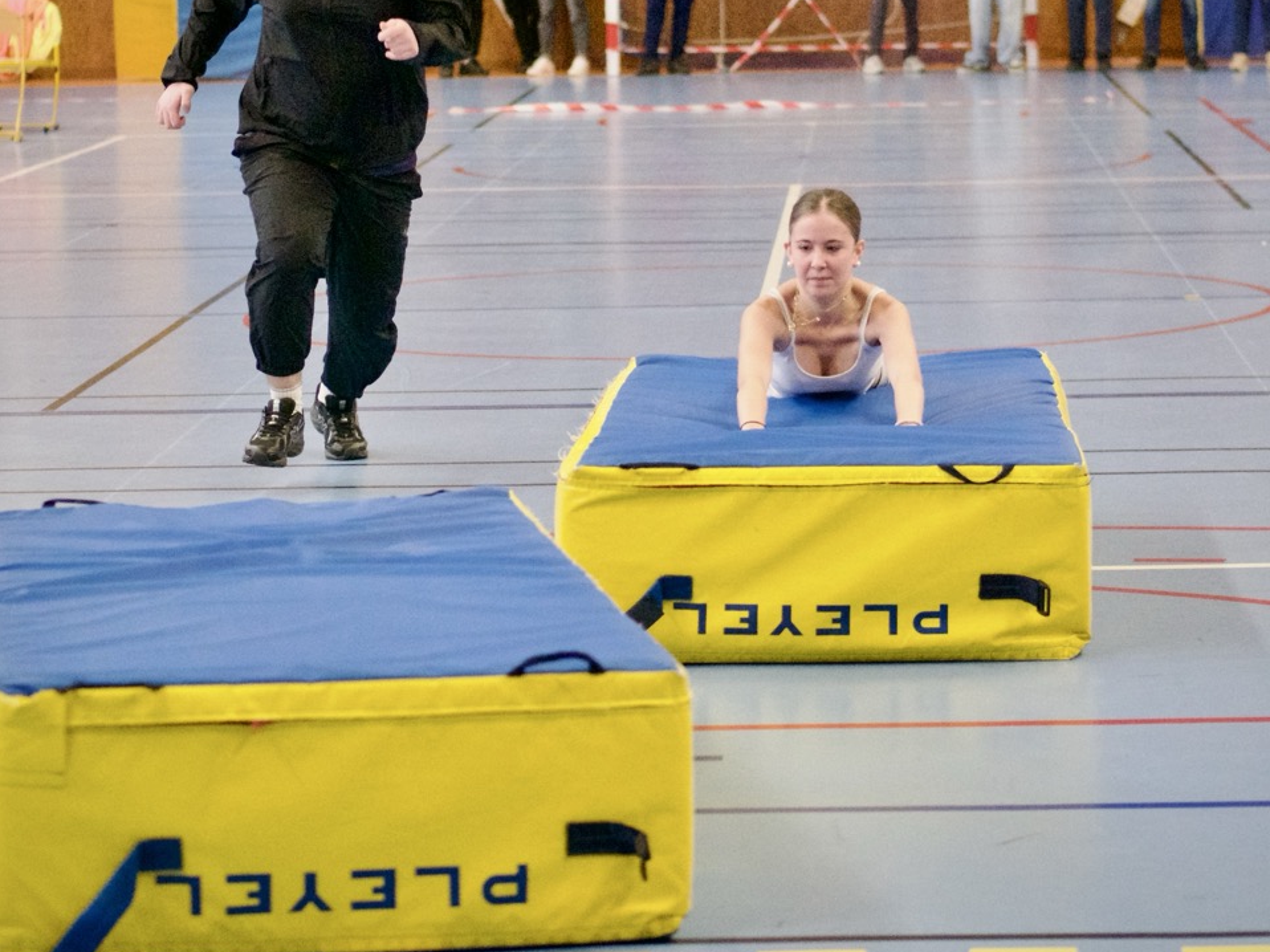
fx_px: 4218
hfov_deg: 17.1
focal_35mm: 115
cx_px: 634
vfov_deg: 12.9
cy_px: 325
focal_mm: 43
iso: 3200
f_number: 1.8
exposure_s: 1/640
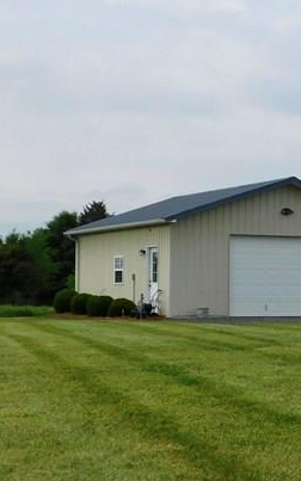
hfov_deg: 13.2
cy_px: 269
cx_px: 331
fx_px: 1273
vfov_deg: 21.4
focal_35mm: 97
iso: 125
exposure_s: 1/400
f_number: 7
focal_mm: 6.3
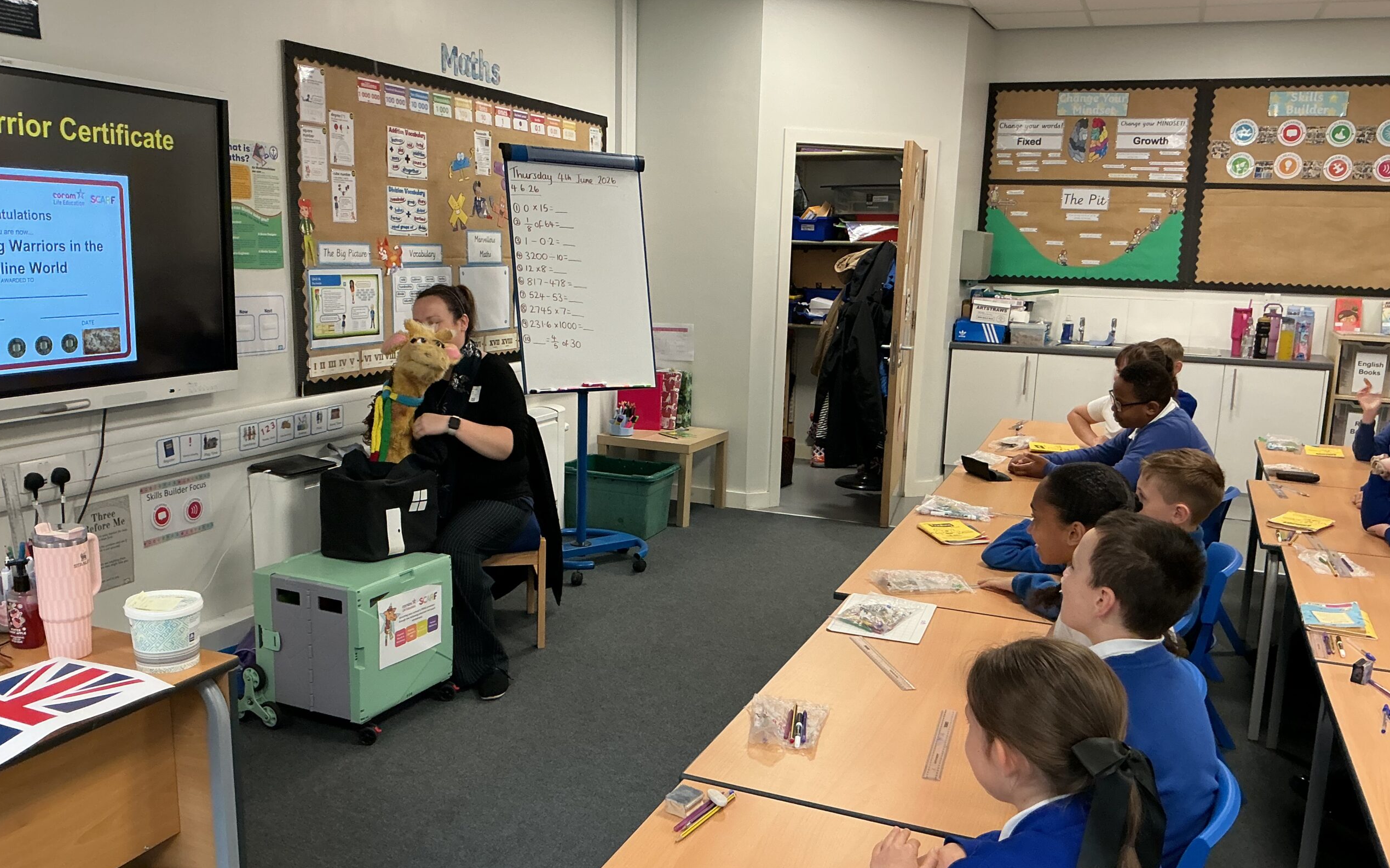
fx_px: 1174
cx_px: 697
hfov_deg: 61.2
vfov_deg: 40.6
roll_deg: -1.1
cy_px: 470
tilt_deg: -11.6
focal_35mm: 31
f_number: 1.8
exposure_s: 1/60
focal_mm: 3
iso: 100
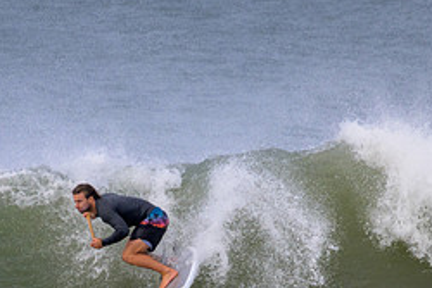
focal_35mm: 1859
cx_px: 140
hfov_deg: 1.1
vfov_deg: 0.7
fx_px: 22320
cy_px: 304
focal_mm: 800
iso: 1100
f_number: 11
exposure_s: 1/2000
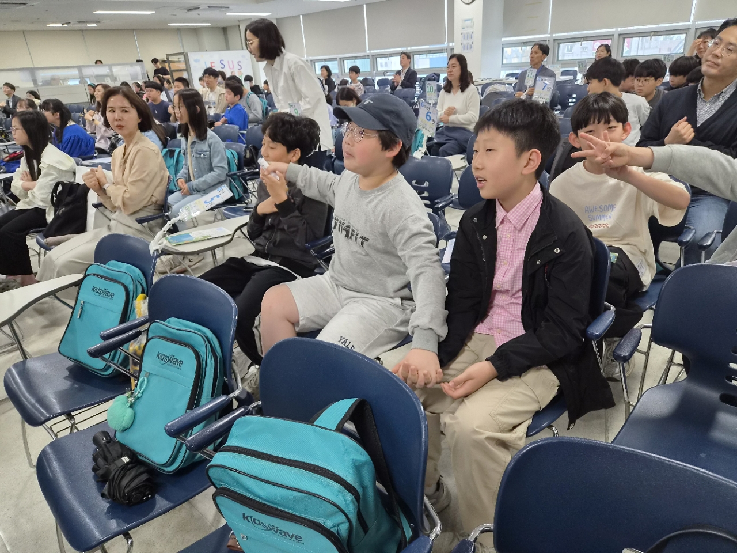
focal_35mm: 23
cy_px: 276
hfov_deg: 73.9
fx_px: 490
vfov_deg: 58.9
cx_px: 368
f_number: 1.8
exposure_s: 1/120
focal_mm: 5.4
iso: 250
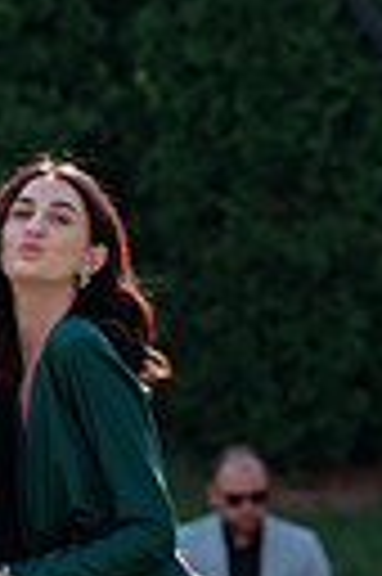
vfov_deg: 4.4
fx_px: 7564
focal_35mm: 474
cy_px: 423
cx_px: -49
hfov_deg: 2.9
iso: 200
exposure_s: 1/500
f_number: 4
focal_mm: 135
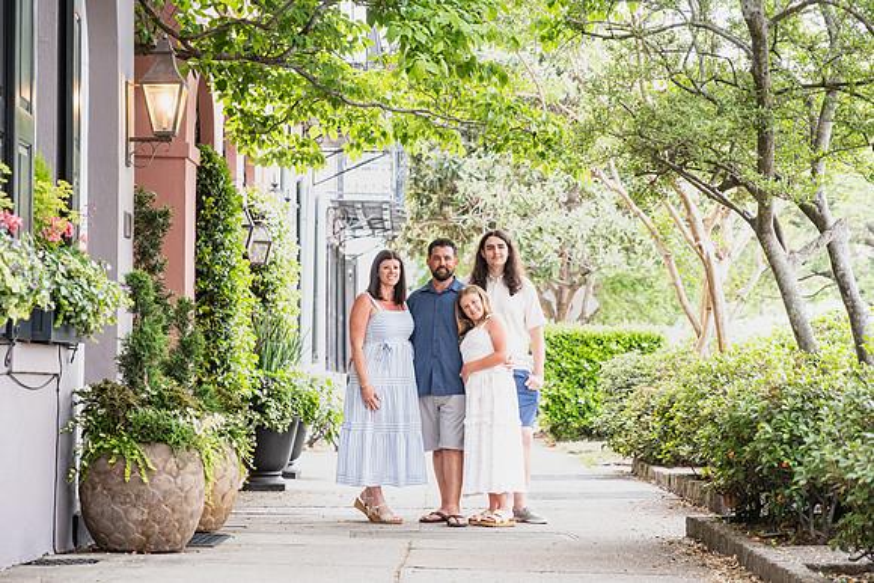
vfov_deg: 15.6
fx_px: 2123
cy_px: 276
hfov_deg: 23.3
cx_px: 452
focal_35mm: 87
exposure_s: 1/125
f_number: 2.8
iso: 200
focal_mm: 55
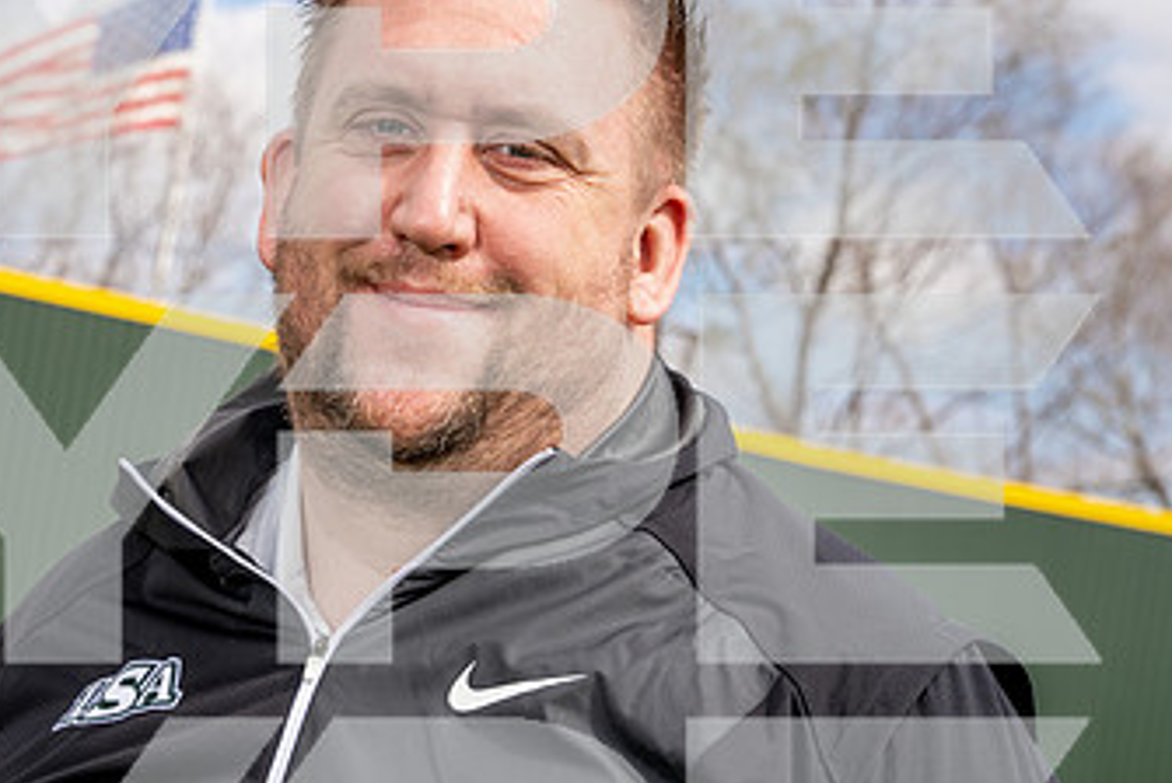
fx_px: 3486
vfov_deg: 12.8
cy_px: 502
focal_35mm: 107
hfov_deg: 18.9
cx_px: 241
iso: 100
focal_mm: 60
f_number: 8
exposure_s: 1/125
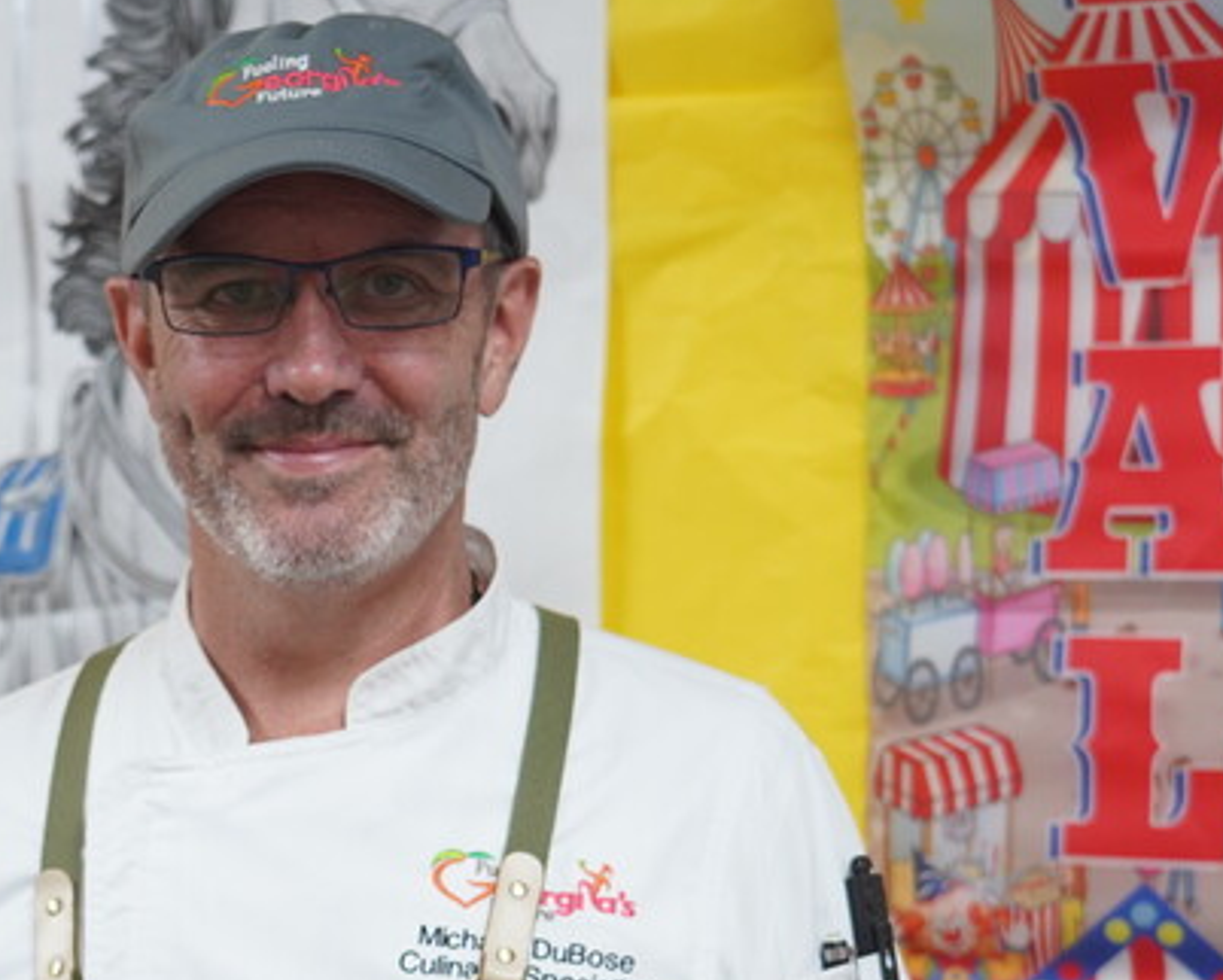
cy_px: 869
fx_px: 3984
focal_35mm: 110
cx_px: 49
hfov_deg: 17.1
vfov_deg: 13.9
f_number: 4
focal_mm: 46
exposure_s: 1/160
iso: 800
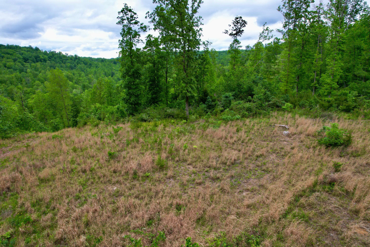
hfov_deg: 78.6
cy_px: 124
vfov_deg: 57.2
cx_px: 185
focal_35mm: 22
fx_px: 226
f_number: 2.8
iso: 100
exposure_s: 1/400
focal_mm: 8.38
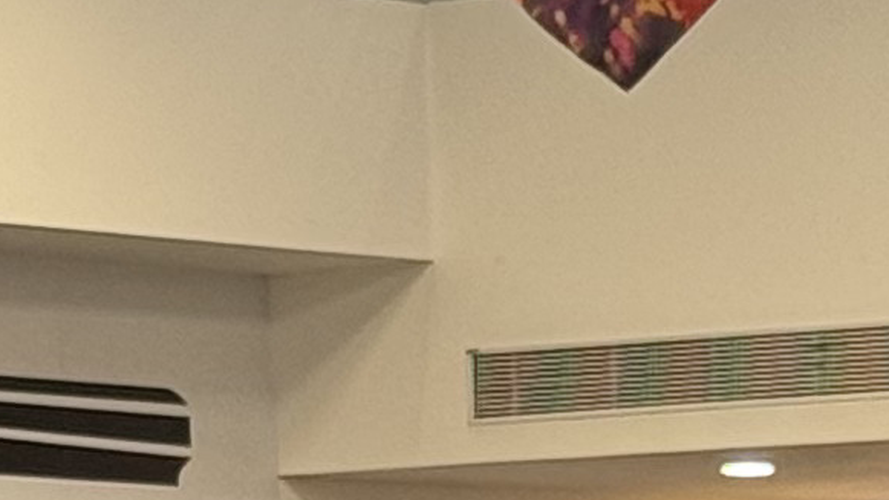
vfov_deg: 3.3
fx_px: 8558
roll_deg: +2.9
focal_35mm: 363
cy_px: 1024
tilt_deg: -2.4
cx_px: 1435
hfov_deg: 5.9
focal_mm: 6.76
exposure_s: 1/50
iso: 125
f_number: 1.78
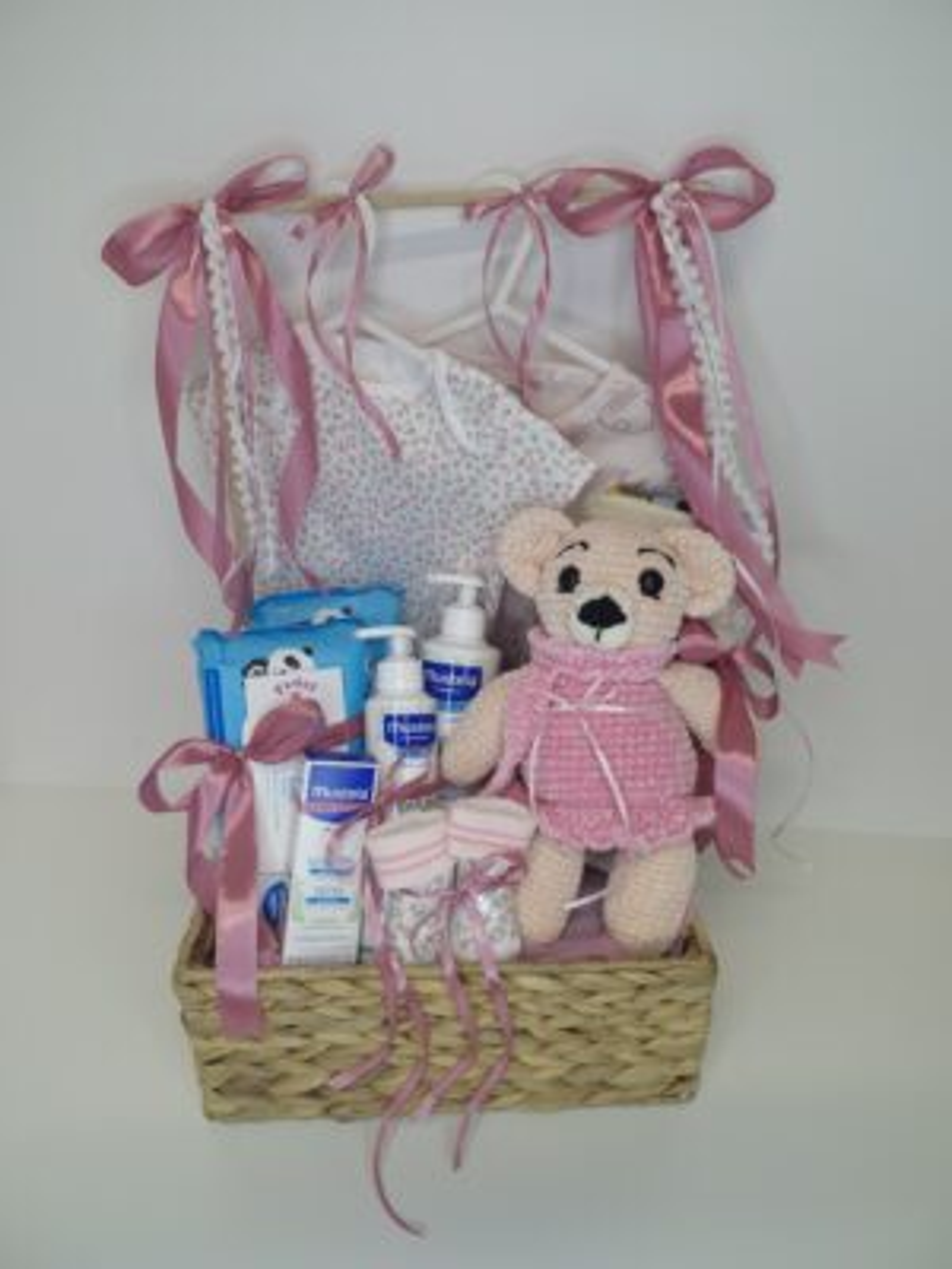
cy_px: 634
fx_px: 843
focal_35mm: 23
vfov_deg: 73.9
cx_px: 476
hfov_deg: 58.9
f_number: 1.8
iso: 100
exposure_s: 1/100
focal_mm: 5.54
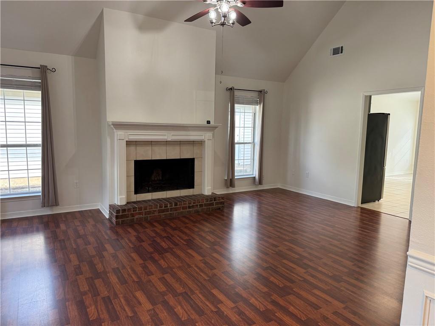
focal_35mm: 24
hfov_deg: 71.6
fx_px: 302
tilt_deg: -7.4
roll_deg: -1.2
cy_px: 163
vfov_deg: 56.8
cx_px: 218
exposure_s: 1/120
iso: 160
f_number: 1.78
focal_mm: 6.76
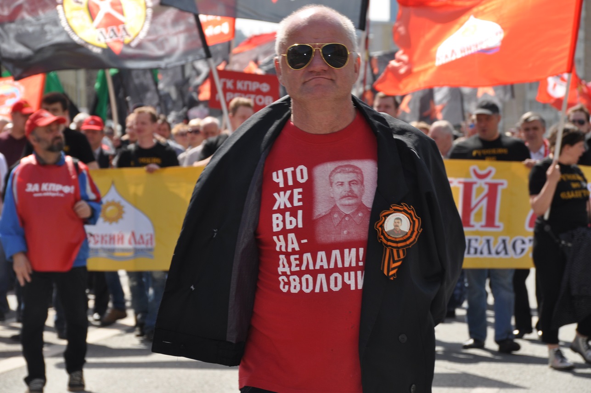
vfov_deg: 7.0
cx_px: 296
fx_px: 3198
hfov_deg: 10.6
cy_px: 196
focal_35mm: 195
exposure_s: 1/200
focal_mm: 130
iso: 200
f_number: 10
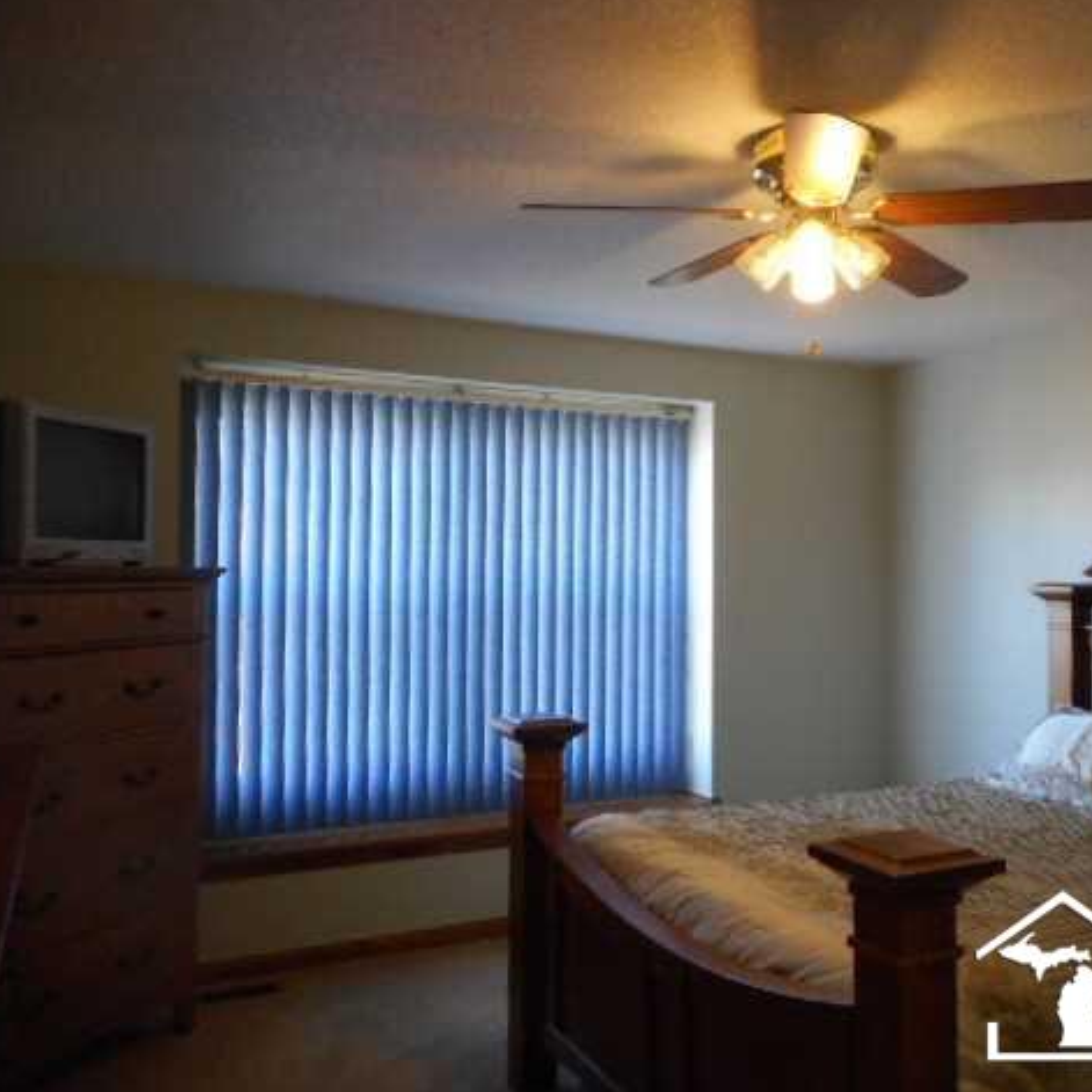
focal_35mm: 30
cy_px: 540
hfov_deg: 53.5
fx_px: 1071
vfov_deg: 54.0
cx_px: 675
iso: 250
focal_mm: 4.5
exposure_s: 1/30
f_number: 3.7
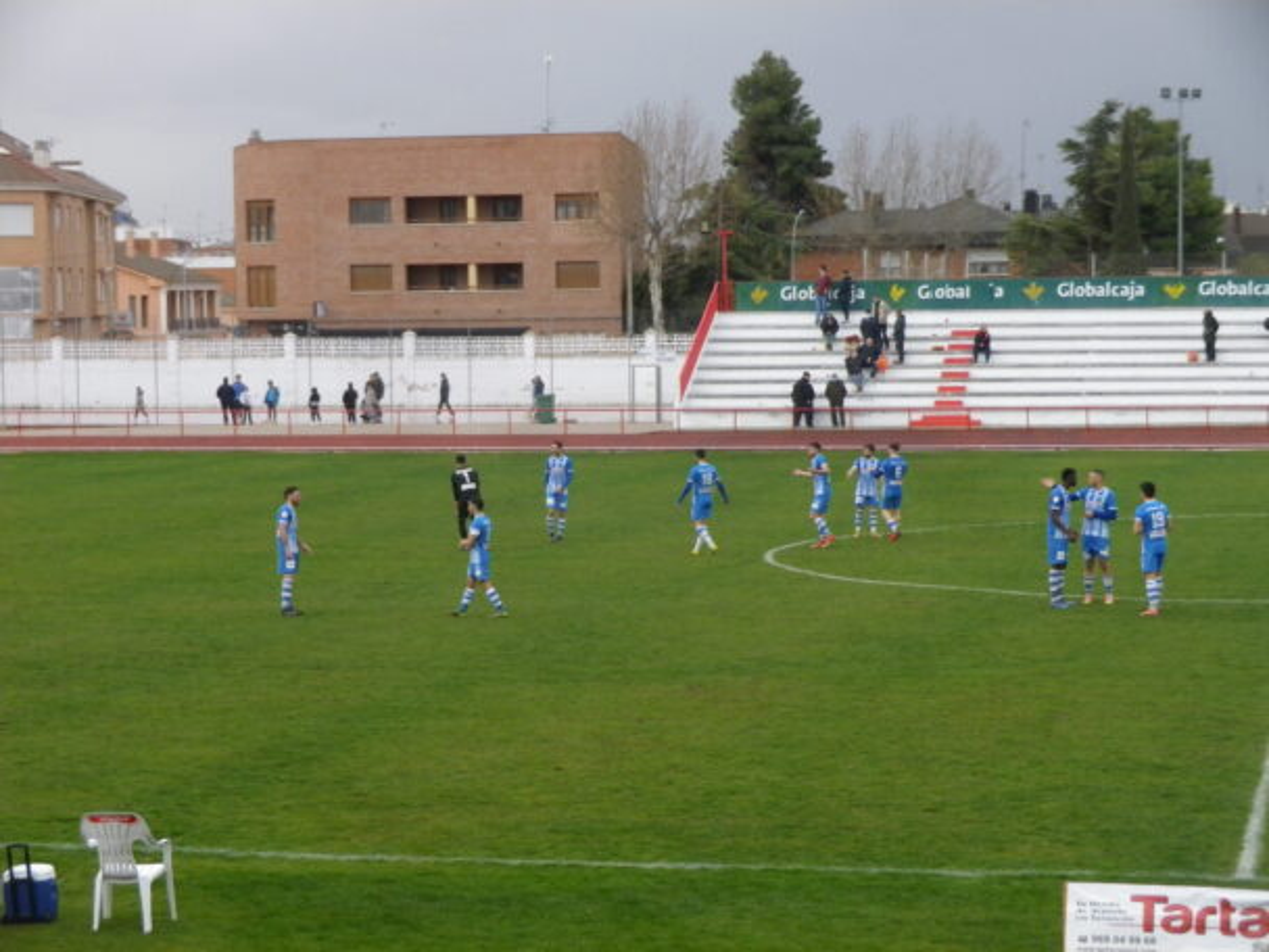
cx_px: 634
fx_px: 3336
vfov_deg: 16.2
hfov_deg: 21.5
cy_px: 476
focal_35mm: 91
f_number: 5
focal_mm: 16.4
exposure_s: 1/80
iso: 200
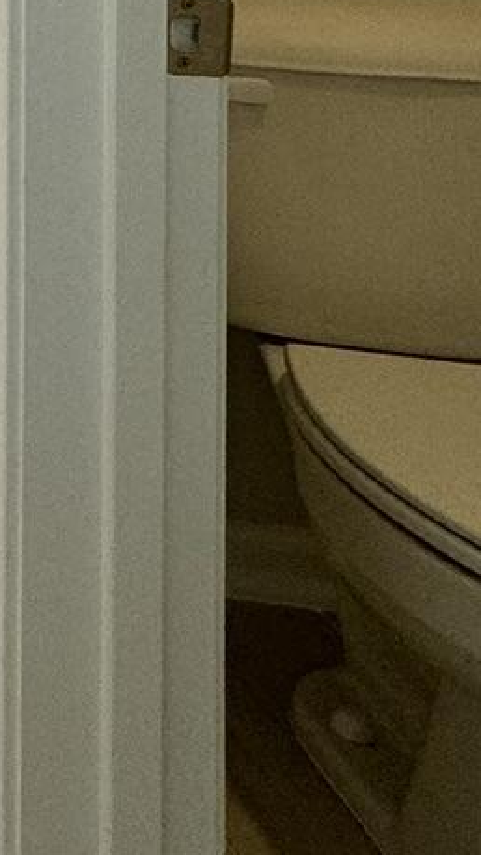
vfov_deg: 24.5
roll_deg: -0.4
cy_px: -412
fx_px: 1543
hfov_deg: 10.4
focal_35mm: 68
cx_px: -1066
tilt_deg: -1.2
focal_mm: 2.22
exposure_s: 1/120
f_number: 2.2
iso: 80
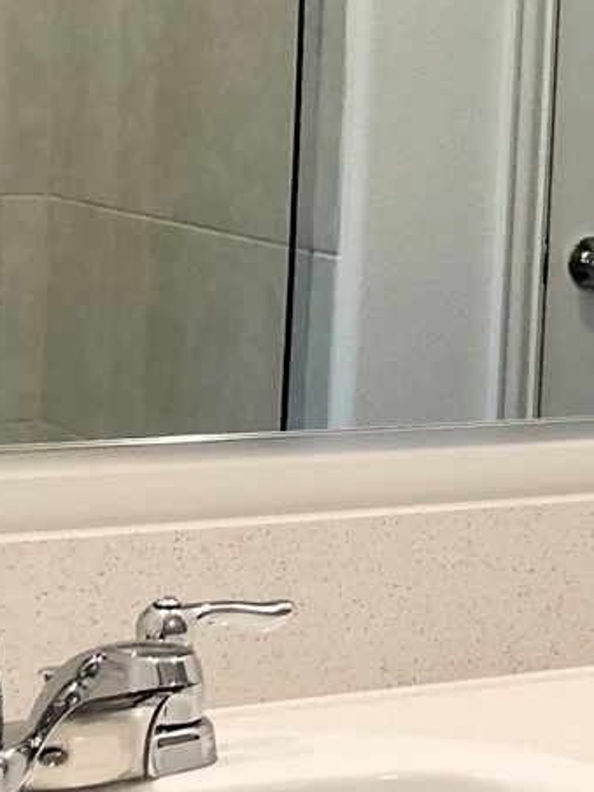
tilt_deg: -4.1
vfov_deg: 15.5
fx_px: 2906
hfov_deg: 11.3
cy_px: 221
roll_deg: -1.8
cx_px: 860
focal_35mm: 127
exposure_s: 1/30
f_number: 1.8
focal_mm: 3.99
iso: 20
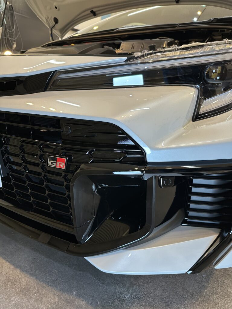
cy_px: 154
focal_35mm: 24
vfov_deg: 71.6
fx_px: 214
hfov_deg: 56.8
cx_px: 116
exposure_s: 1/100
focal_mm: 6.86
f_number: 1.78
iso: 64
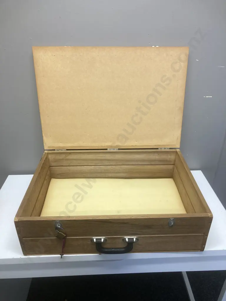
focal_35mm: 28
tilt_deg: -28.2
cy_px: 150
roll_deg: -1.2
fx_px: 244
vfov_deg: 63.4
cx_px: 113
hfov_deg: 49.7
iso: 64
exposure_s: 1/50
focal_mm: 3.99
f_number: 1.8
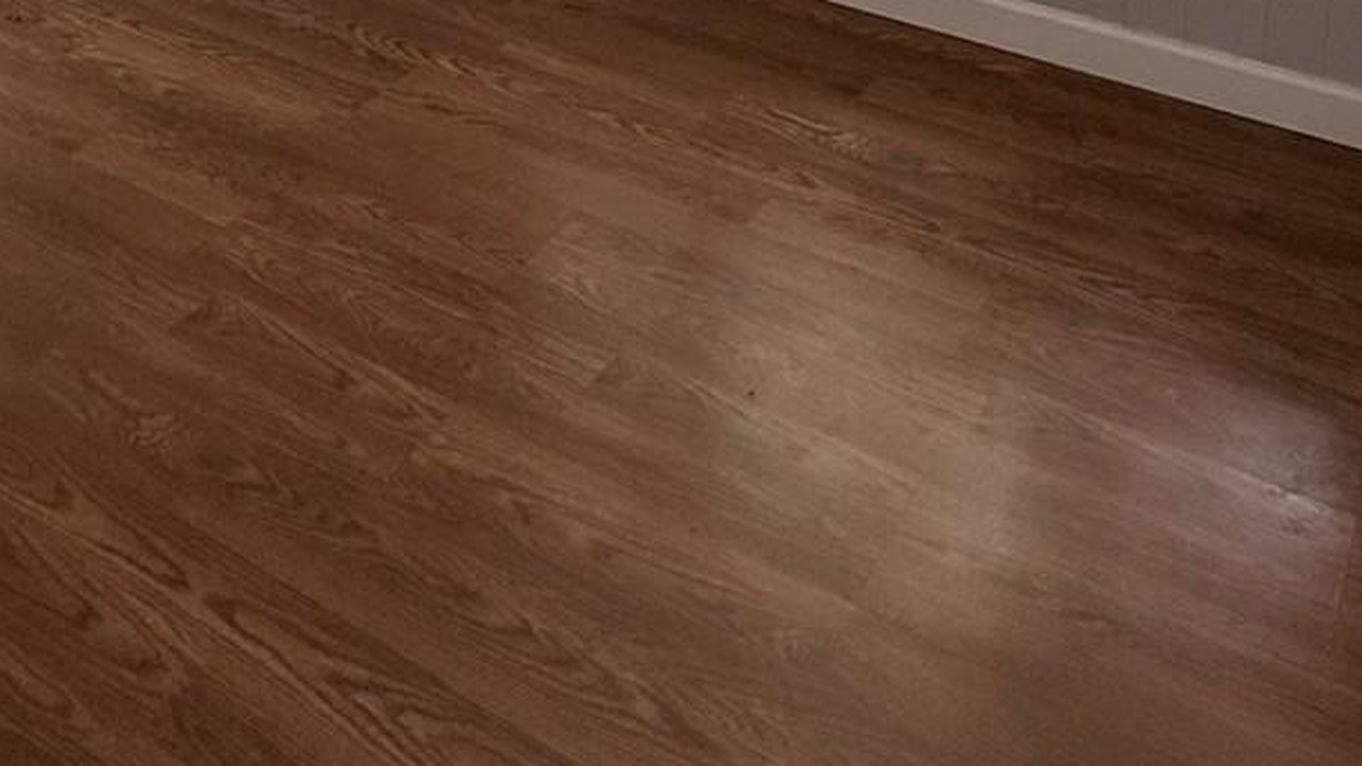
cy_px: -355
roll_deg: +0.8
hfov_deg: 50.3
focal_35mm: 40
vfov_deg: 24.0
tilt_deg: -14.6
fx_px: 1444
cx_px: 779
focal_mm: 2.22
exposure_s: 1/120
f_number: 2.2
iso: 100
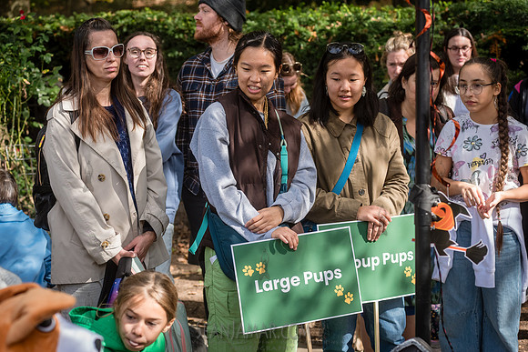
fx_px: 1174
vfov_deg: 17.1
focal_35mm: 80
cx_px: 264
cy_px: 176
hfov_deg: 25.4
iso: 1000
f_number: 5
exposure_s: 1/1250
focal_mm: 80
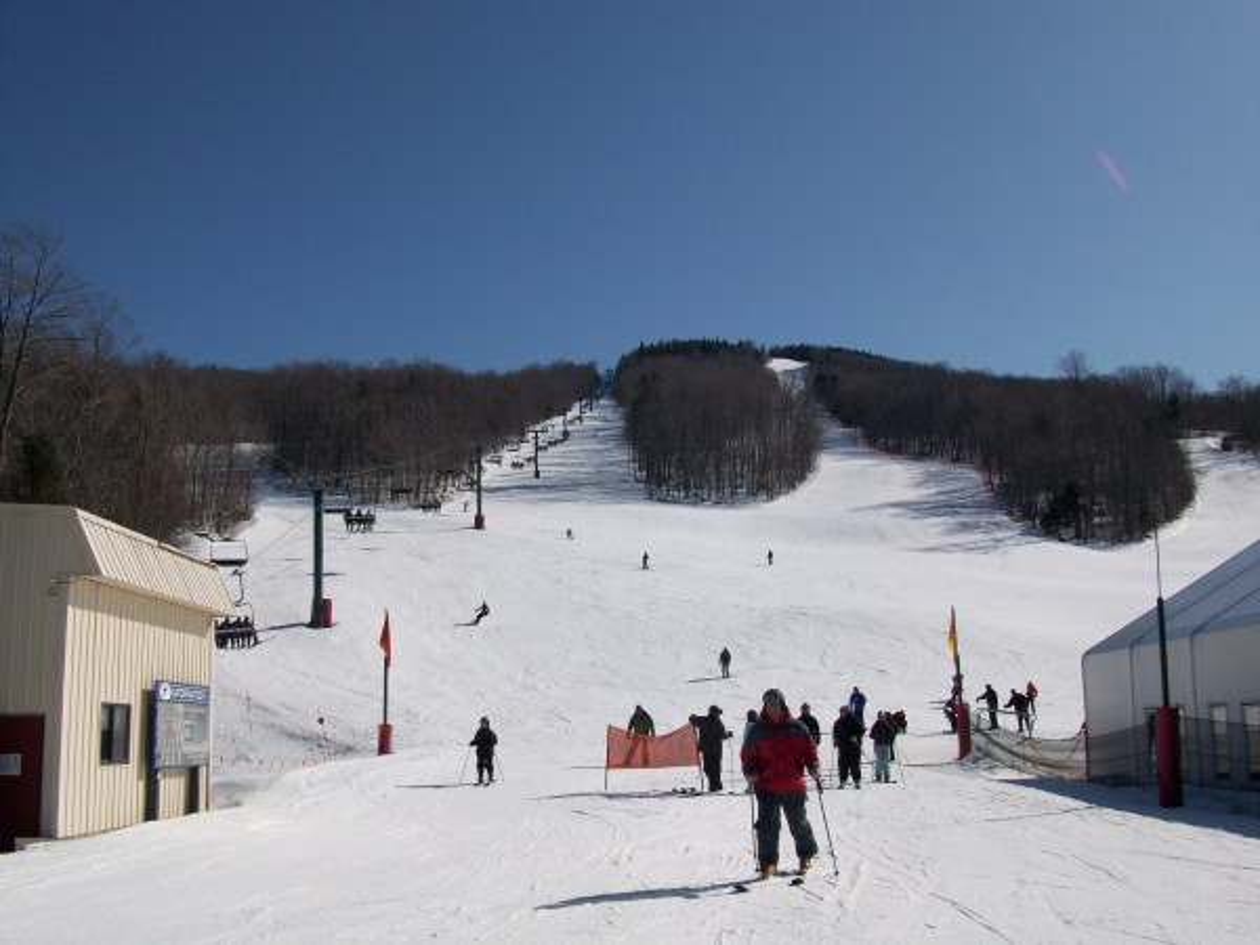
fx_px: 1238
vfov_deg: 41.8
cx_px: 630
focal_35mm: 34
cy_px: 472
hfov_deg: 54.0
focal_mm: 5.7
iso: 64
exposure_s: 1/929
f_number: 5.5
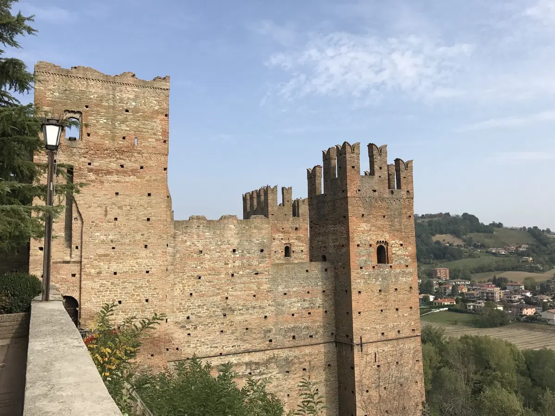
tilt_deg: +6.3
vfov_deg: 49.7
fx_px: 449
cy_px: 208
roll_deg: +1.0
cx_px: 278
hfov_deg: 63.4
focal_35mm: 28
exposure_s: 1/2519
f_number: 1.8
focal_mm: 3.99
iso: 20
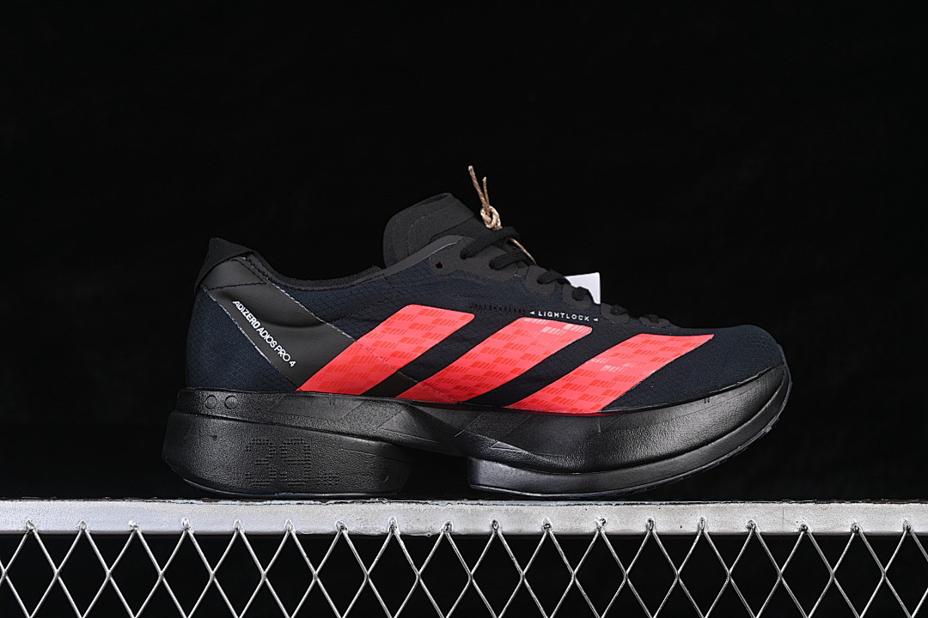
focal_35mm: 75
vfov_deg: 18.2
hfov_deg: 27.0
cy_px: 309
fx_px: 1933
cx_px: 464
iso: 160
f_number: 6.3
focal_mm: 50
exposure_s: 1/60
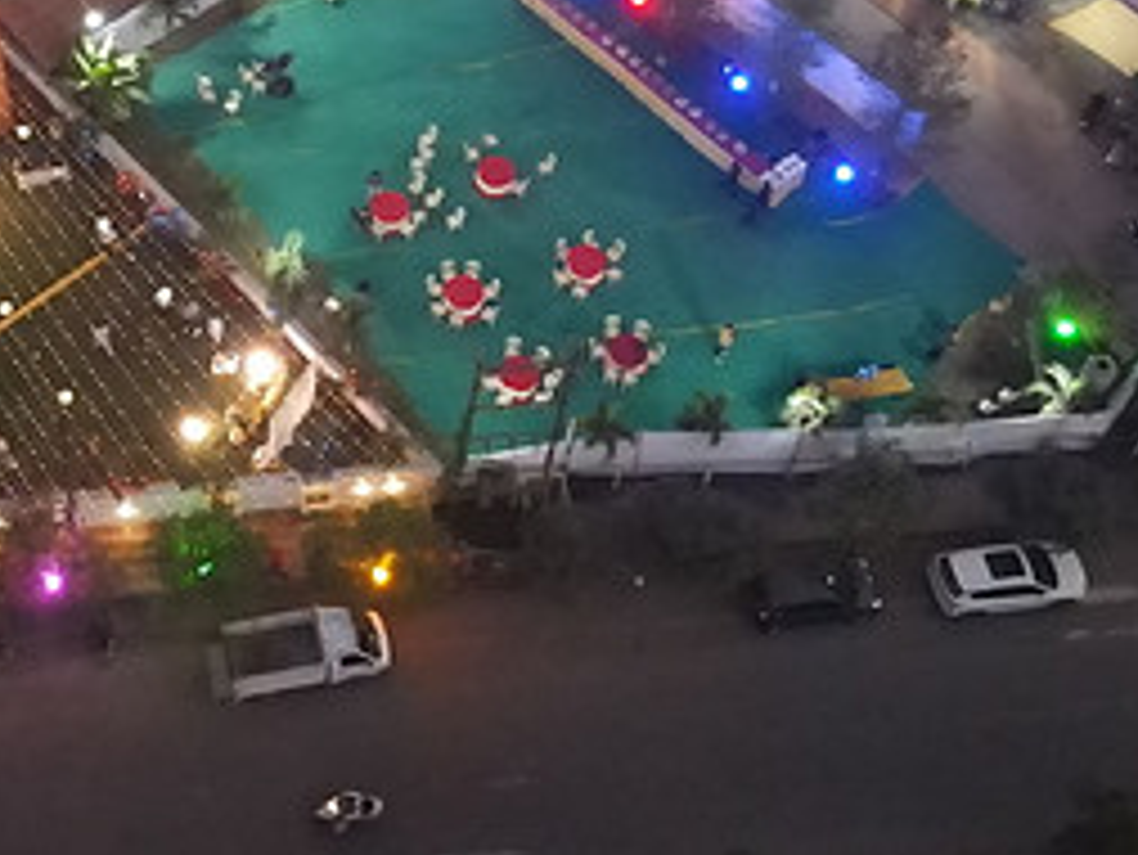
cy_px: 70
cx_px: 261
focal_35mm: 55
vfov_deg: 25.7
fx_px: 1809
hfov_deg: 34.1
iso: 3200
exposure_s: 1/100
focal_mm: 4.5
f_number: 2.8
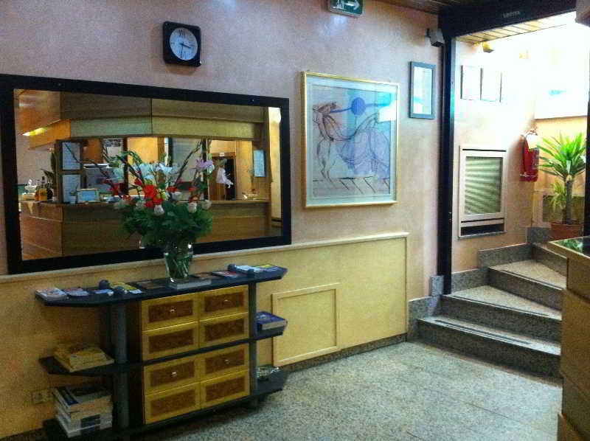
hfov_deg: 52.7
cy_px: 220
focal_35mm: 35
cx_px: 295
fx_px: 596
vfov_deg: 40.6
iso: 800
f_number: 2.8
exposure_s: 1/17
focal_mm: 3.85
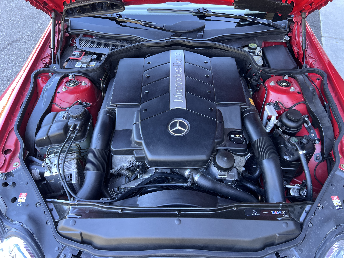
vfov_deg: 53.1
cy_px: 129
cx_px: 172
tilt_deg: -46.3
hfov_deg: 67.3
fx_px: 258
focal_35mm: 26
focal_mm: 5.7
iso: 125
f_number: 1.5
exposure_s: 1/121
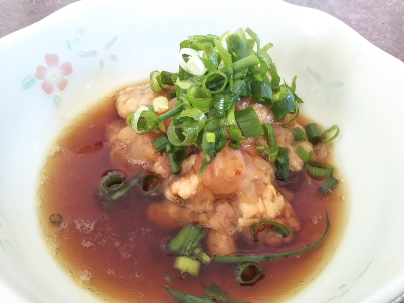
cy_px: 152
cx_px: 202
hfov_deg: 60.0
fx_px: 350
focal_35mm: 30
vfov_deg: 46.8
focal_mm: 4
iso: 160
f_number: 2.2
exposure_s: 1/30
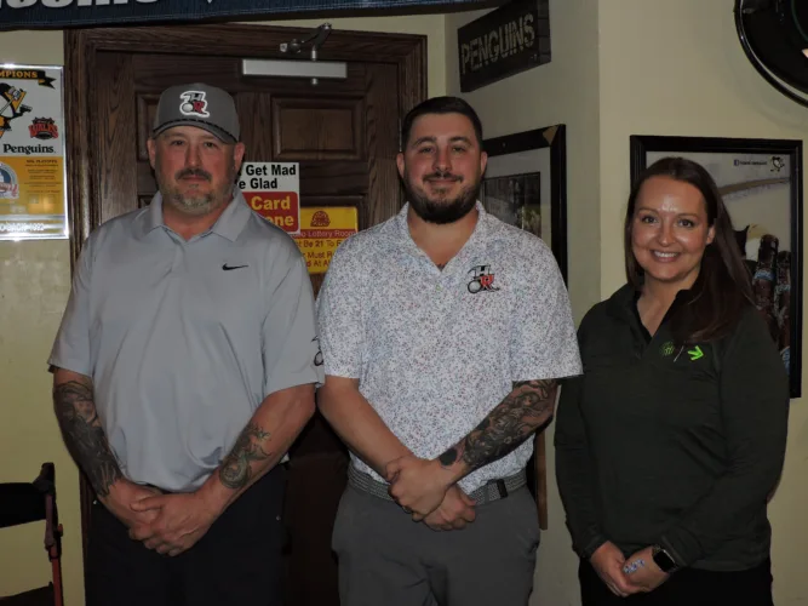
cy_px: 303
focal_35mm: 43
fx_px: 1004
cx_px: 404
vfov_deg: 33.6
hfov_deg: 43.9
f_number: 3.4
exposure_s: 1/30
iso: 200
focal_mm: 7.7
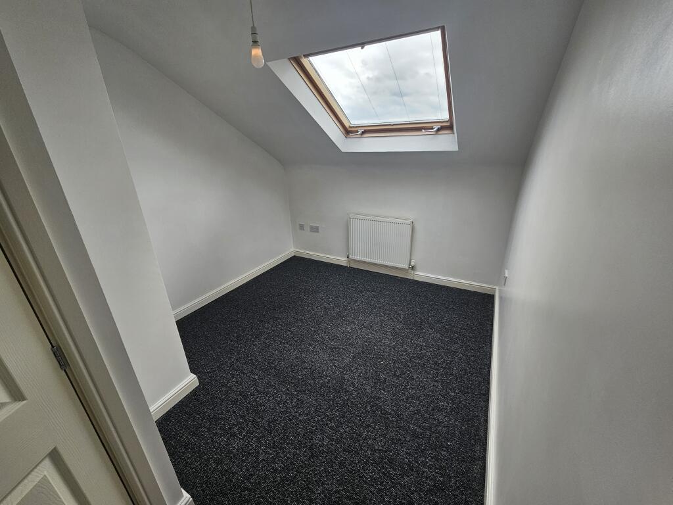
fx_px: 253
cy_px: 252
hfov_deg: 106.2
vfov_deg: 89.9
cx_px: 336
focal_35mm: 13
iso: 64
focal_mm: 2.2
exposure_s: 1/255
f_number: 2.2
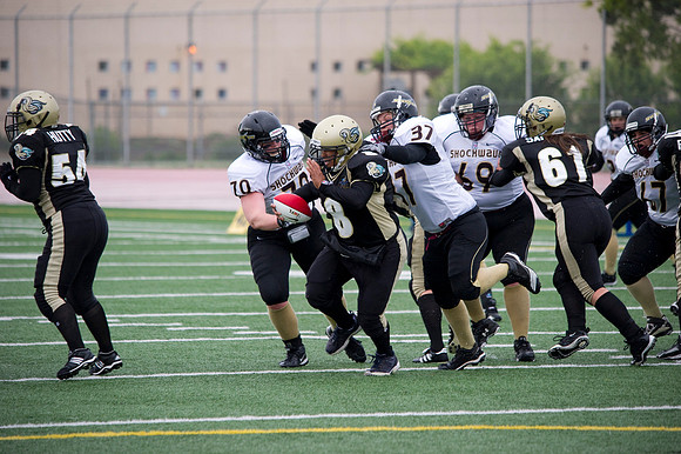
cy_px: 227
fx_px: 6617
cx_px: 340
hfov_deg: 5.9
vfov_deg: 3.9
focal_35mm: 350
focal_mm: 350
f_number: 6
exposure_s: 1/1000
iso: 2500
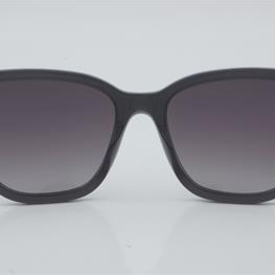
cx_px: 142
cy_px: 137
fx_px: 872
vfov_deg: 17.9
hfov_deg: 17.9
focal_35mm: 97
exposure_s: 1/3
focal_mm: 50
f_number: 32
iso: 100
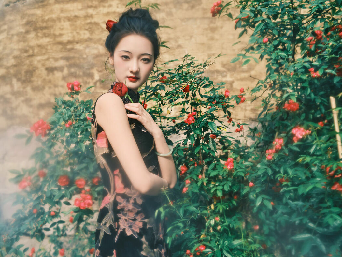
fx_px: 395
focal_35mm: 40
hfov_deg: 46.8
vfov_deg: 36.0
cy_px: 128
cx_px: 171
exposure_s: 1/640
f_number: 4.5
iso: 400
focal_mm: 50
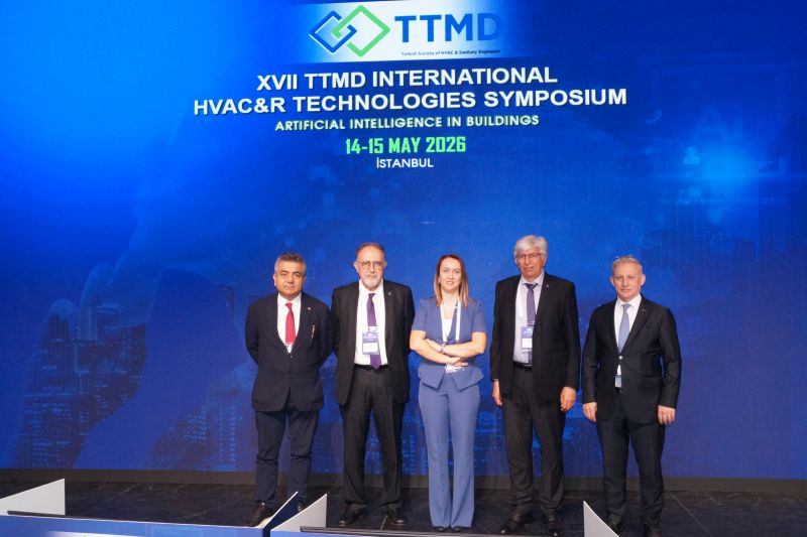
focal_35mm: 33
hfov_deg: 57.2
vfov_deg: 40.0
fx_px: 740
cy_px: 268
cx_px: 404
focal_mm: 22
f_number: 4
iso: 1600
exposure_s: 1/60
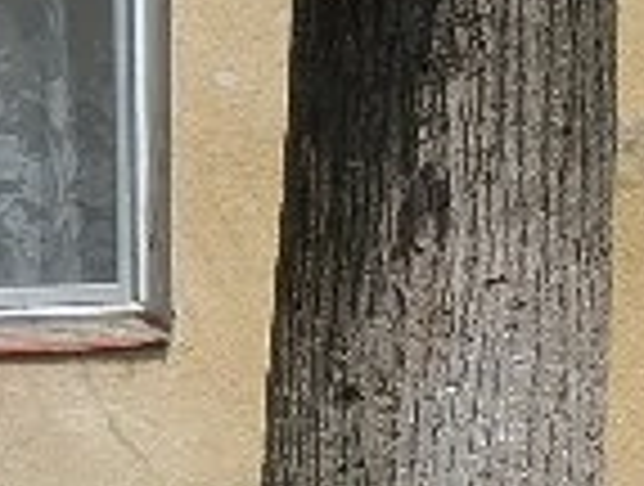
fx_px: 6640
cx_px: -608
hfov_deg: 5.4
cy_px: 1406
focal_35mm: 356
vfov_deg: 4.1
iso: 49
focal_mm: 5.43
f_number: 1.89
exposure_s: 1/3333
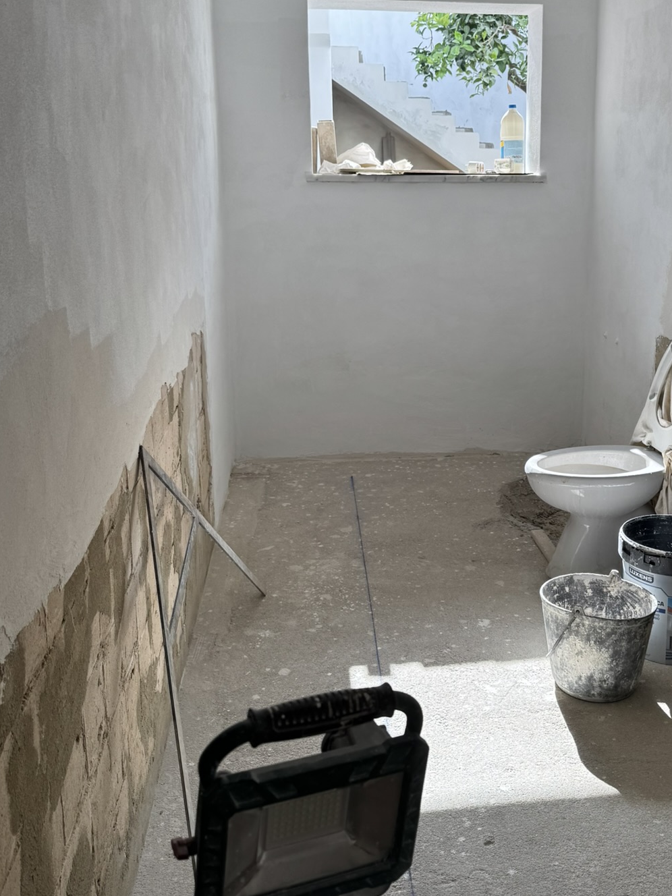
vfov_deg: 49.9
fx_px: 958
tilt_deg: -10.1
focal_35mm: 37
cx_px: 451
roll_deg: +0.0
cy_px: 369
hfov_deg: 38.2
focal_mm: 6.76
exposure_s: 1/567
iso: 80
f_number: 1.78
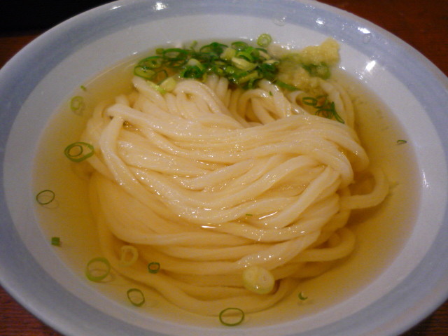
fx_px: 427
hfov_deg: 55.4
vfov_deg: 42.9
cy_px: 168
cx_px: 224
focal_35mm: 33
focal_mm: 5.5
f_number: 2.8
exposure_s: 1/30
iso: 400
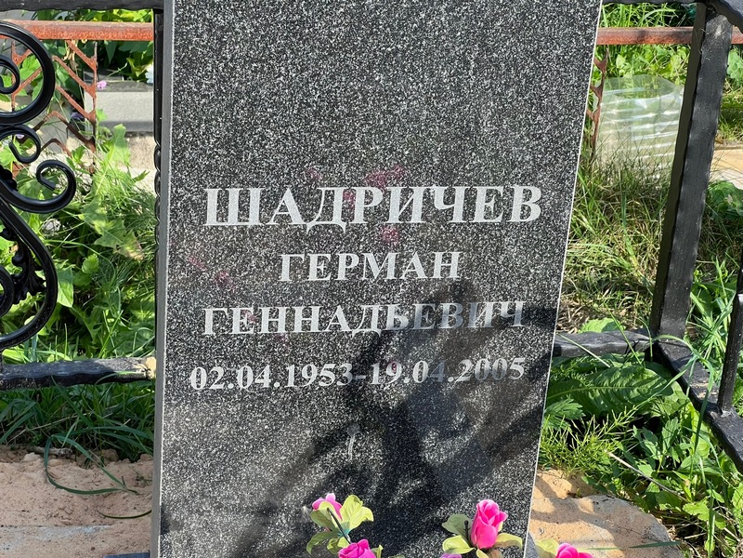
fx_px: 1653
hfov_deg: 25.3
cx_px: 372
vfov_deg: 19.1
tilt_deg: -28.0
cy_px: 279
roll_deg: -0.8
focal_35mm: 77
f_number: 2.8
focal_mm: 9
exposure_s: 1/153
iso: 32
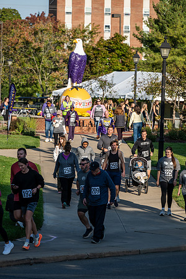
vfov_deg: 11.4
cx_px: 93
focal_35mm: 180
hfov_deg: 7.6
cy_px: 140
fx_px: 1395
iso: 100
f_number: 4.5
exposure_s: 1/640
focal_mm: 180
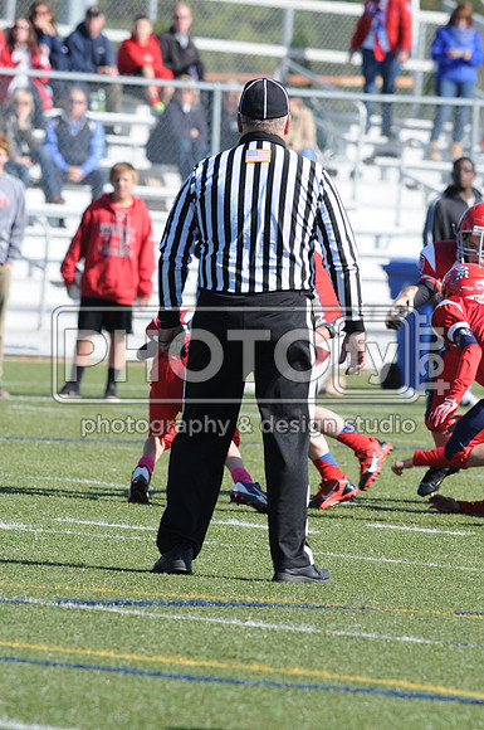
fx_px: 9102
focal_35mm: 450
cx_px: 242
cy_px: 365
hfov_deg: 3.0
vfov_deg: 4.6
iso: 200
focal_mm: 300
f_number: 7.1
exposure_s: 1/500
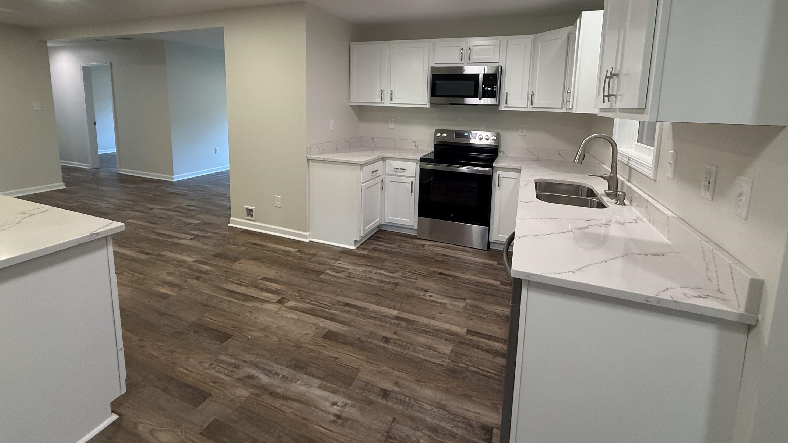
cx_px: 406
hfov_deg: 99.3
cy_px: 146
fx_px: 334
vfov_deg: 65.2
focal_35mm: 16
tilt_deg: -7.1
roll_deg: -1.8
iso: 250
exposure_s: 1/120
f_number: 2.2
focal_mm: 2.22
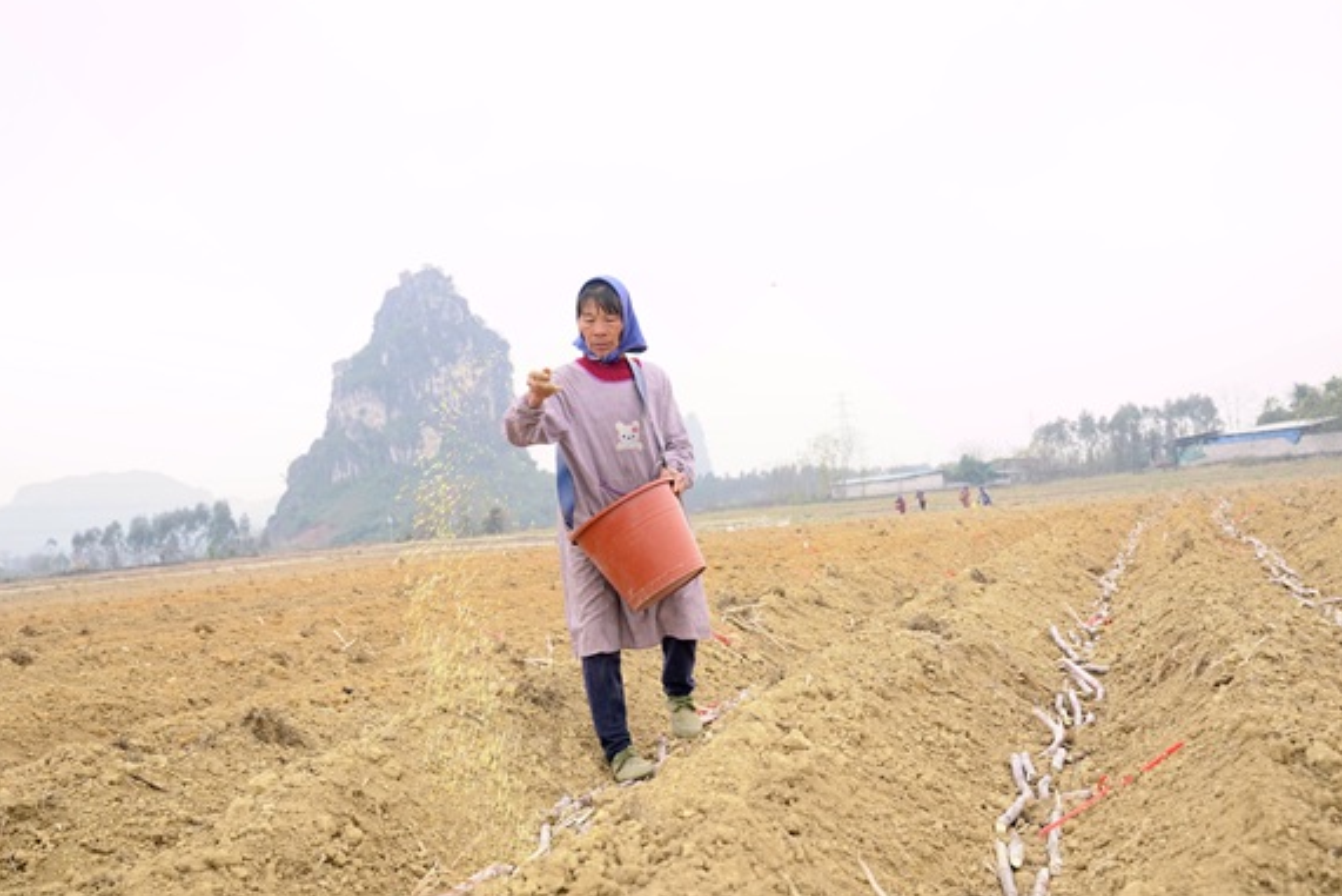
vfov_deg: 31.9
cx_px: 682
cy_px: 437
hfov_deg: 46.4
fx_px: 1566
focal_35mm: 42
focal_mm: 40
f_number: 5.6
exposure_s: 1/200
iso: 250
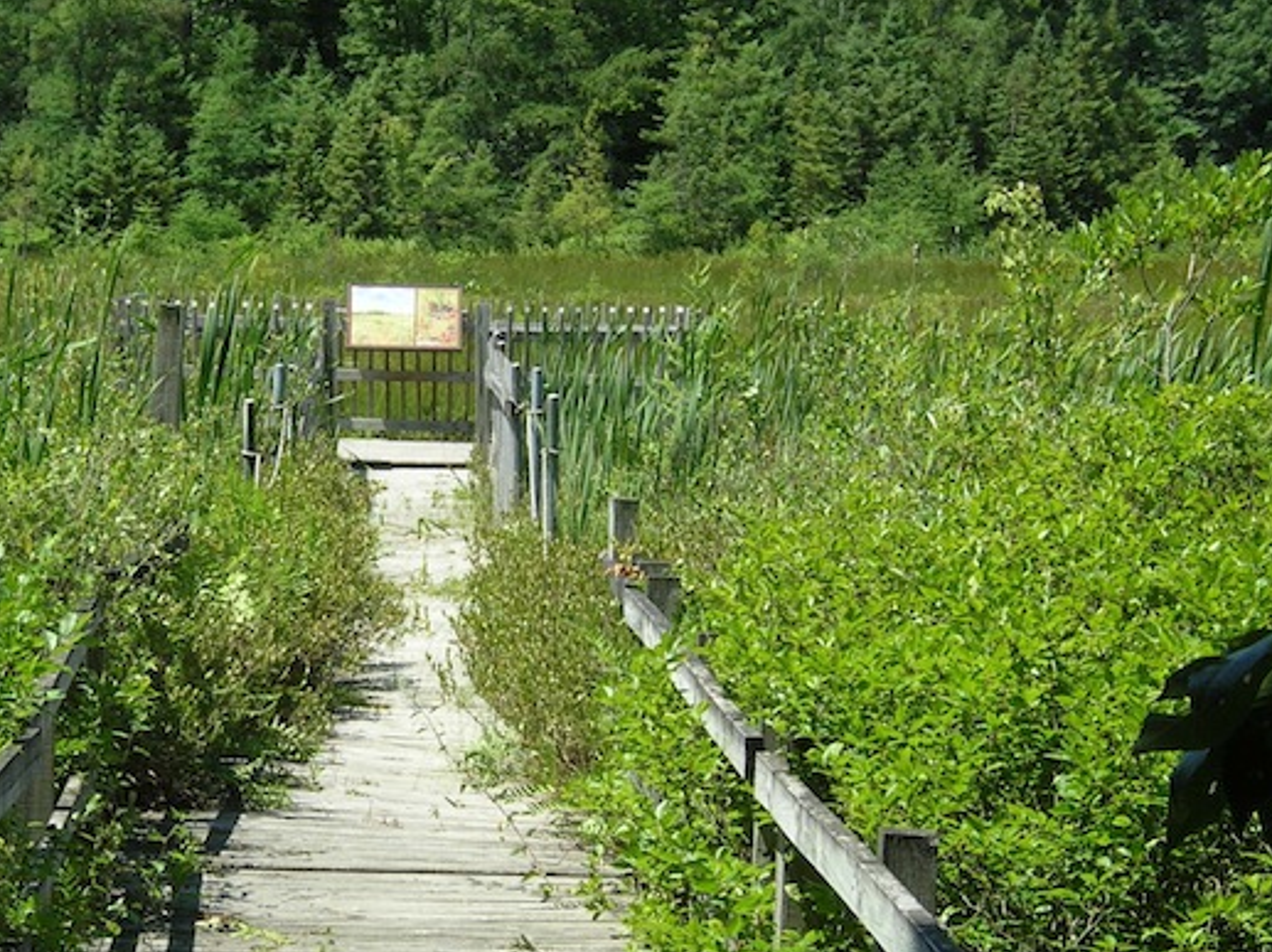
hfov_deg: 14.8
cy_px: 651
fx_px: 4884
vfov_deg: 11.1
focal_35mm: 133
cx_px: 347
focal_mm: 14.2
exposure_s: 1/242
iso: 50
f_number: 4.8
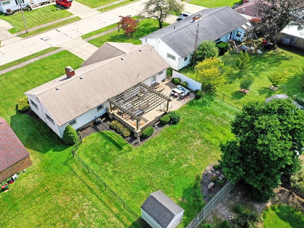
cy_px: 115
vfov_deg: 45.4
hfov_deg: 58.3
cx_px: 139
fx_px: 272
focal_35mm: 31
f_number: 5.6
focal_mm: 10.26
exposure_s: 1/320
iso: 100
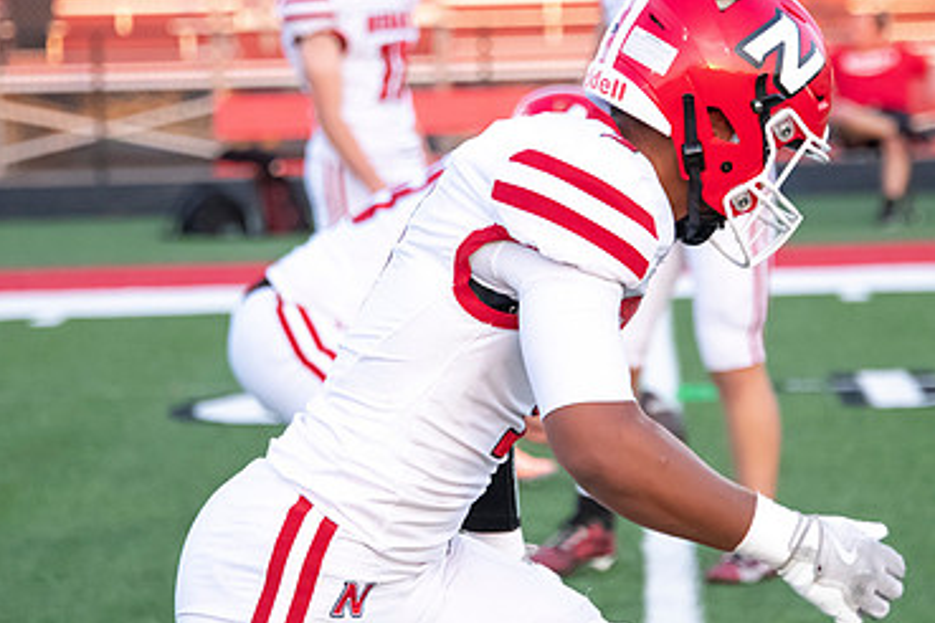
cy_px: 244
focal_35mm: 267
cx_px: 522
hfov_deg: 7.7
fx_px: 6934
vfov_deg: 5.1
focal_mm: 170
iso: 4000
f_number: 5.6
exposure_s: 1/1600
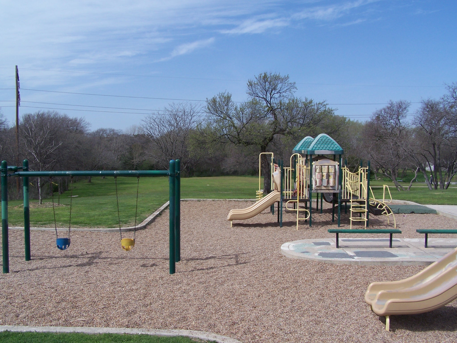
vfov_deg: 37.7
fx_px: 502
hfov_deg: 49.0
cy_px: 172
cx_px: 228
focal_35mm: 38
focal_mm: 6.3
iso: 80
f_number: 5.6
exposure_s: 1/500
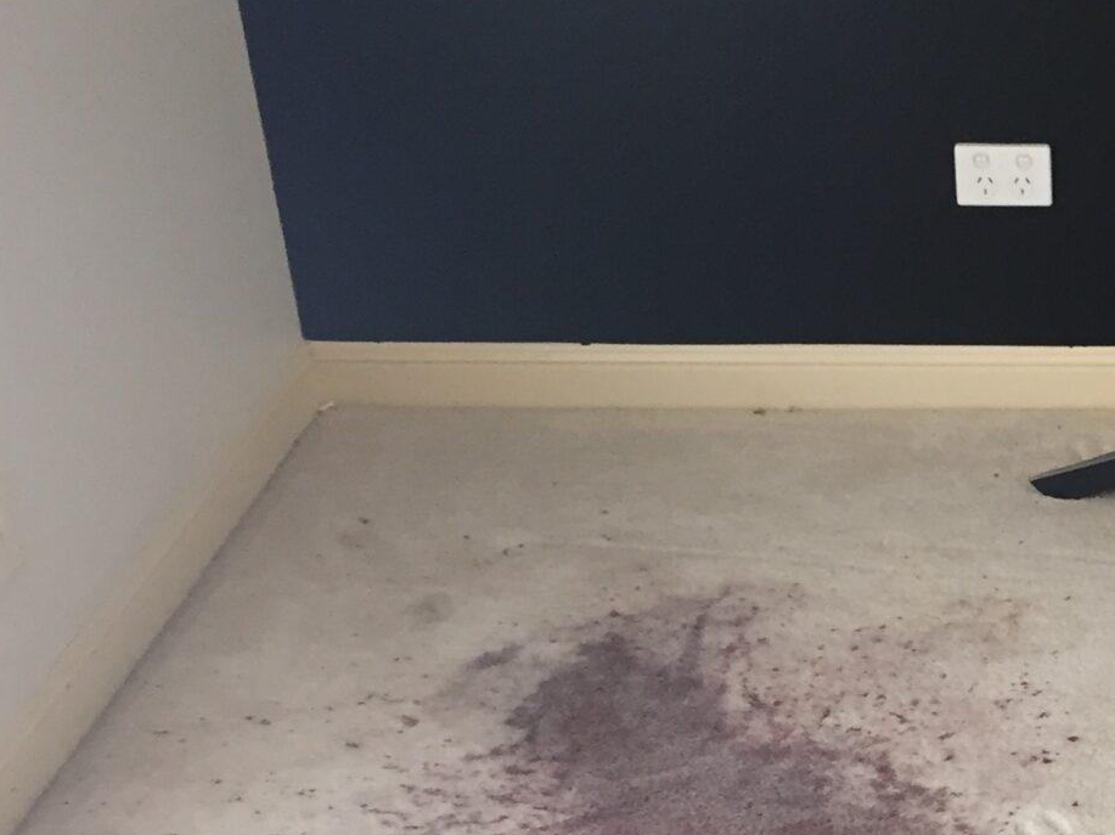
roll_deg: -1.9
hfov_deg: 22.2
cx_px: 1358
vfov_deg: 18.0
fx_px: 2608
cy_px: 694
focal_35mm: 81
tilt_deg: -30.1
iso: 125
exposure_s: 1/33
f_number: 2.2
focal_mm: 4.15
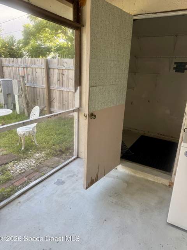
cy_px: 125
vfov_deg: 71.6
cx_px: 94
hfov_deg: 56.8
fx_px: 173
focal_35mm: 24
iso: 64
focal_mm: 6.76
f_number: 1.78
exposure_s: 1/121
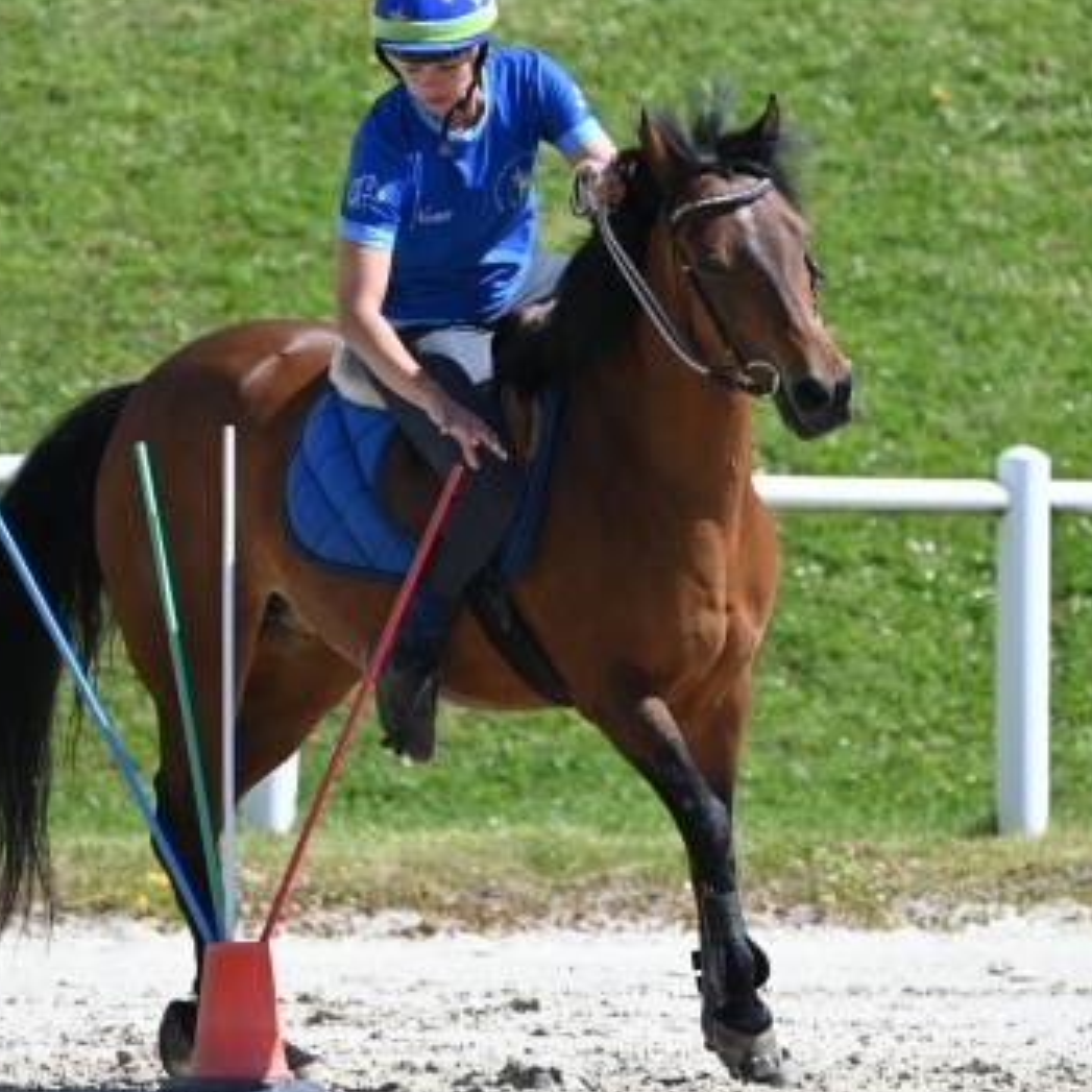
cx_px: 501
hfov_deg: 2.3
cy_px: 422
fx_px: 27767
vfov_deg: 2.3
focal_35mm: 778
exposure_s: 1/1250
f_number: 5.6
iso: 360
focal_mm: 400
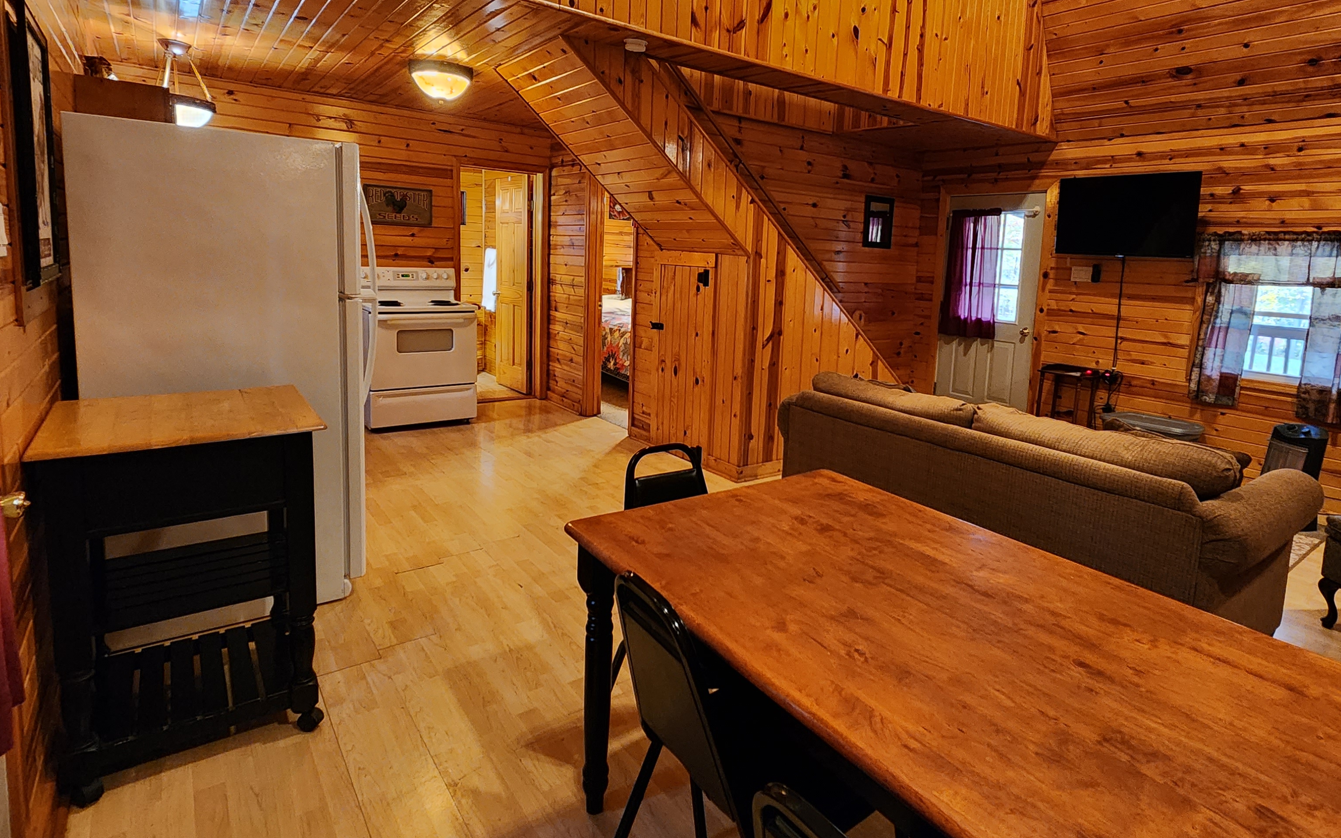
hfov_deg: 90.7
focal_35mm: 18
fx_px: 658
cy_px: 333
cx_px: 746
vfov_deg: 64.4
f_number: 2.2
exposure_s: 1/30
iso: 640
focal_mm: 2.2
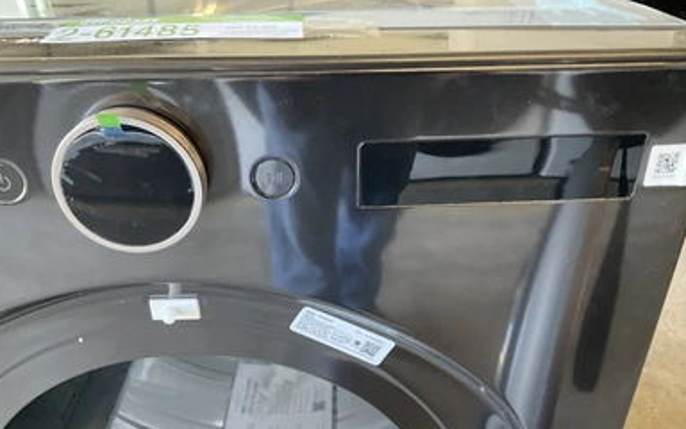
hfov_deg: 59.6
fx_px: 598
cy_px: 245
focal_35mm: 32
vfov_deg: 39.3
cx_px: 330
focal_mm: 3
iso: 200
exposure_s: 1/60
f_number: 1.8
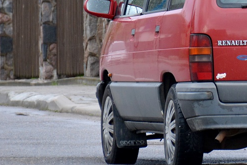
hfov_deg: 2.7
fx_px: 5291
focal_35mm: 771
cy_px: -4
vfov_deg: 1.8
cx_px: 277
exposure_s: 1/250
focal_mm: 210
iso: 800
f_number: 6
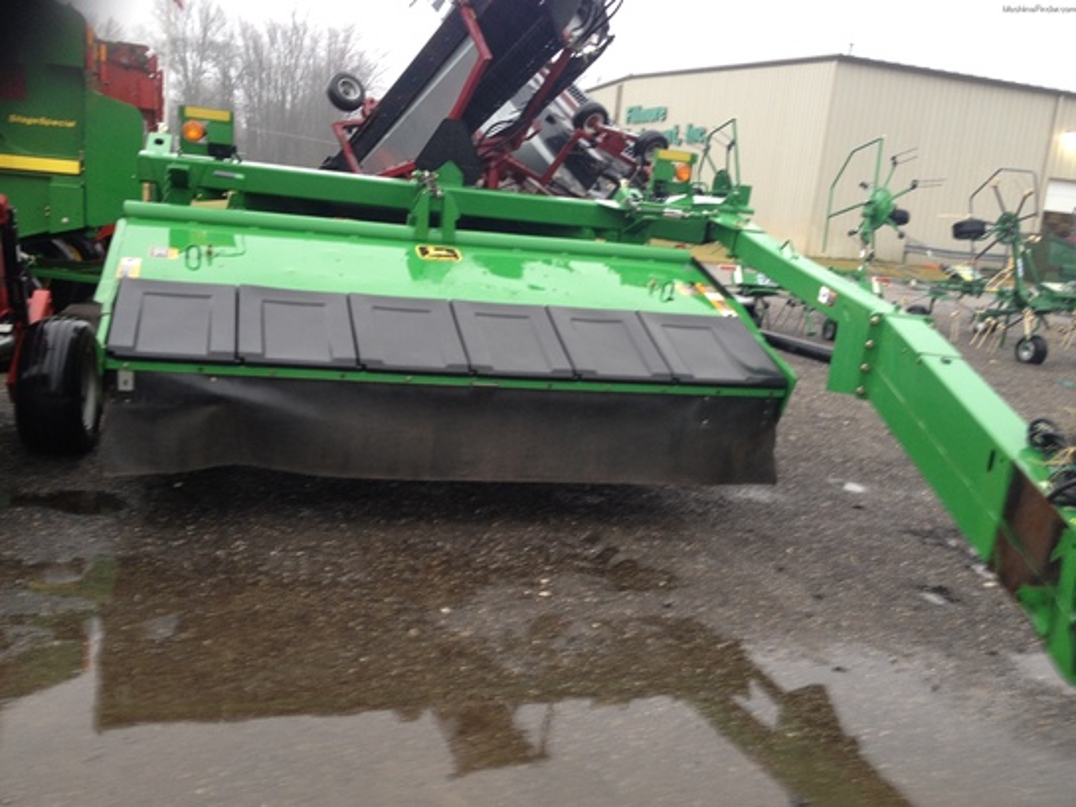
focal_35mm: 35
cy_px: 404
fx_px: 1088
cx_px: 538
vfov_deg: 40.7
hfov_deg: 52.6
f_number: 2.4
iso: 80
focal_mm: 4.28
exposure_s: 1/24
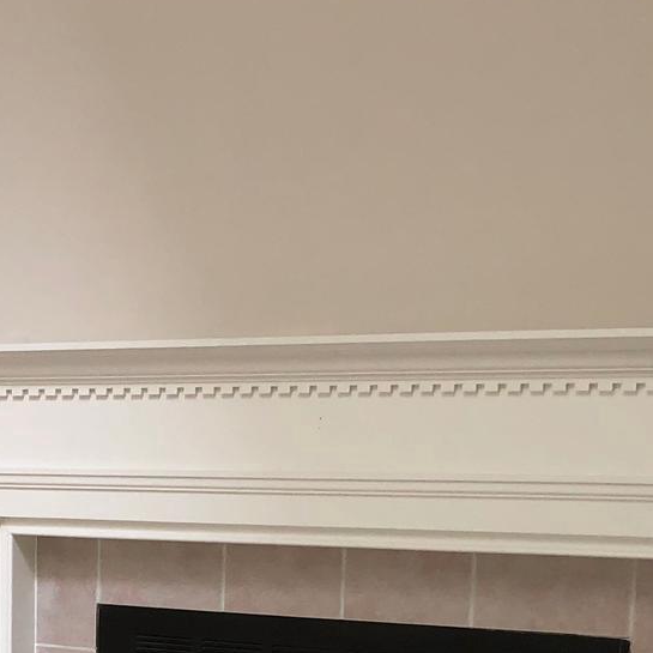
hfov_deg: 18.1
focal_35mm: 93
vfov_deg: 17.7
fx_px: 1985
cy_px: 809
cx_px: -44
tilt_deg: -11.0
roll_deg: +0.4
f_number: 1.8
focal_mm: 3.99
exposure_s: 1/12
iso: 40
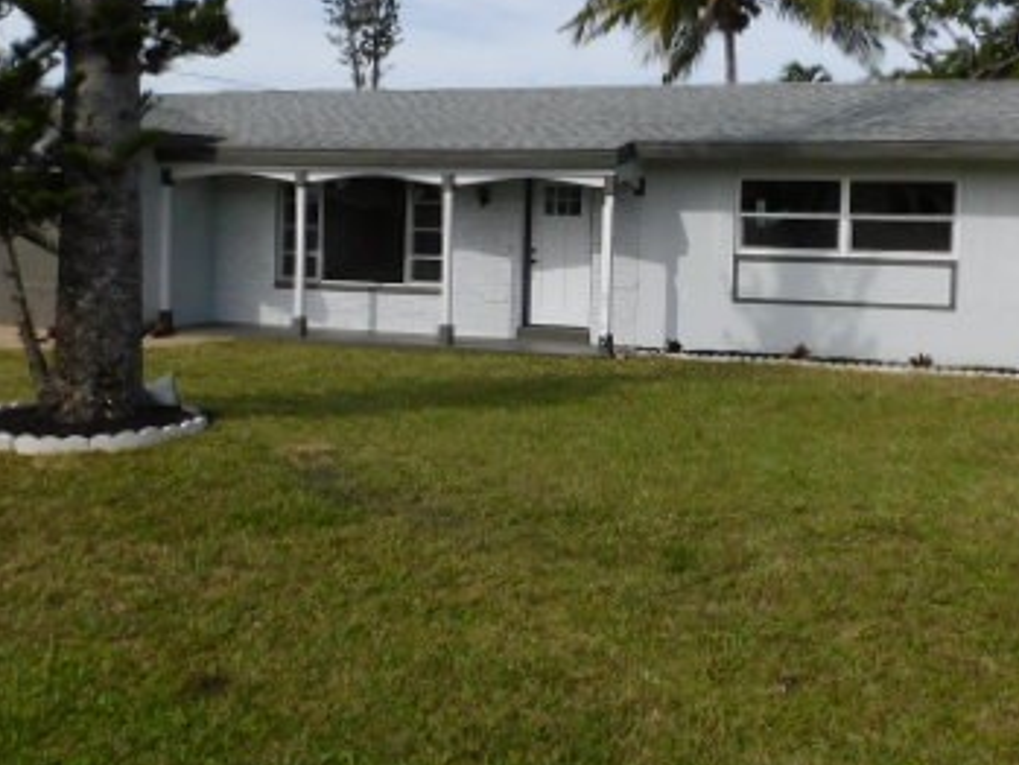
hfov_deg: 42.7
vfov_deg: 32.7
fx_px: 1296
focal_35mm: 44
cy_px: 283
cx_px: 625
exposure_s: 1/1600
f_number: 3.8
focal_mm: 4.3
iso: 125
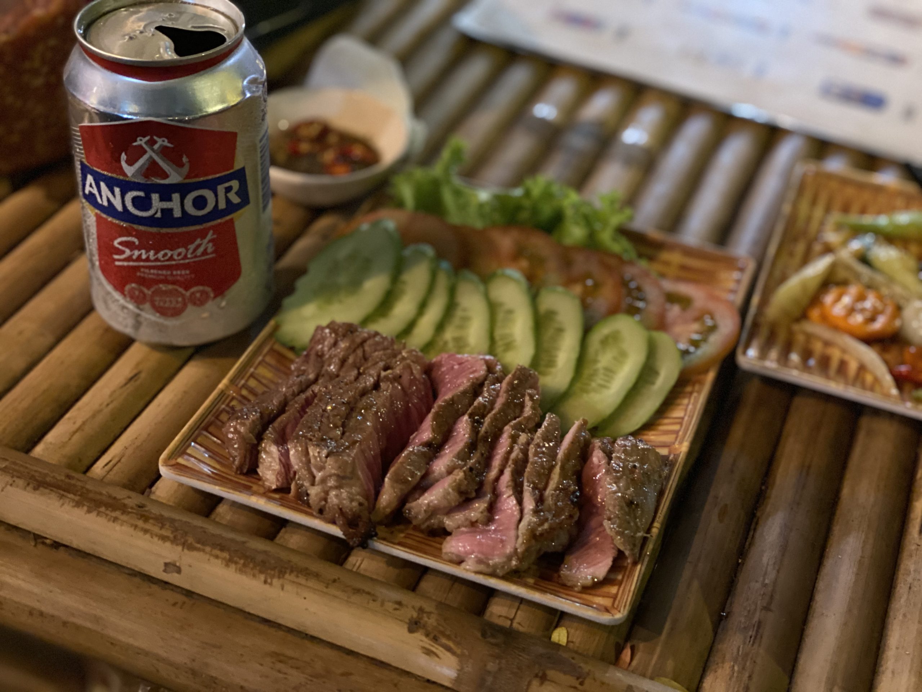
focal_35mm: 52
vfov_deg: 28.0
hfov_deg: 36.8
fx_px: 1385
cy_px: 346
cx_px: 461
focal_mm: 6
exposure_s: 1/14
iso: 640
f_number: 2
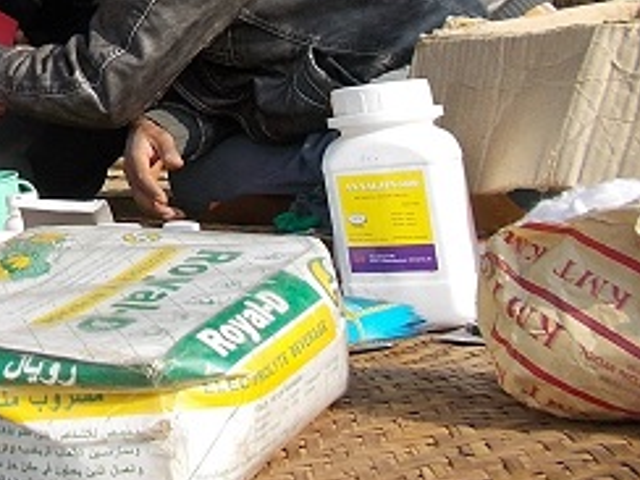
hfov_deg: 27.1
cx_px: -105
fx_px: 1183
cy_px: -21
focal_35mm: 64
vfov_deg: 21.9
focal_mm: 4.6
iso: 80
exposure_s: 1/100
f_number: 8
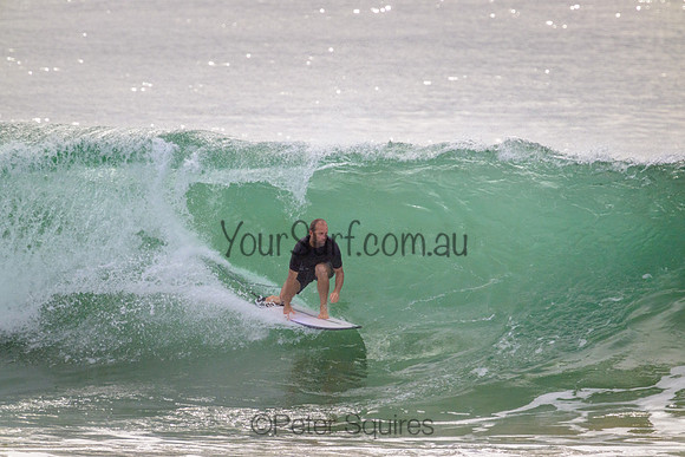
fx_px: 15225
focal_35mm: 800
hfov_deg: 2.6
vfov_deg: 1.7
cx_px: 342
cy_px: 228
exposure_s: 1/2000
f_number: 11
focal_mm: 800
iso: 1100
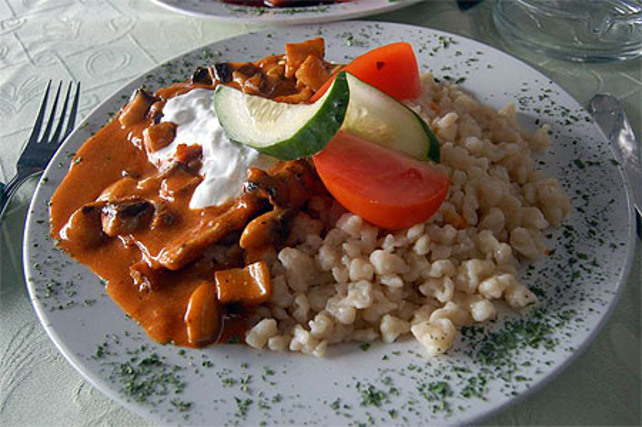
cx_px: 321
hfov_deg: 57.3
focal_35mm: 33
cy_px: 214
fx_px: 588
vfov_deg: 39.9
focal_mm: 22
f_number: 7.1
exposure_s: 1/200
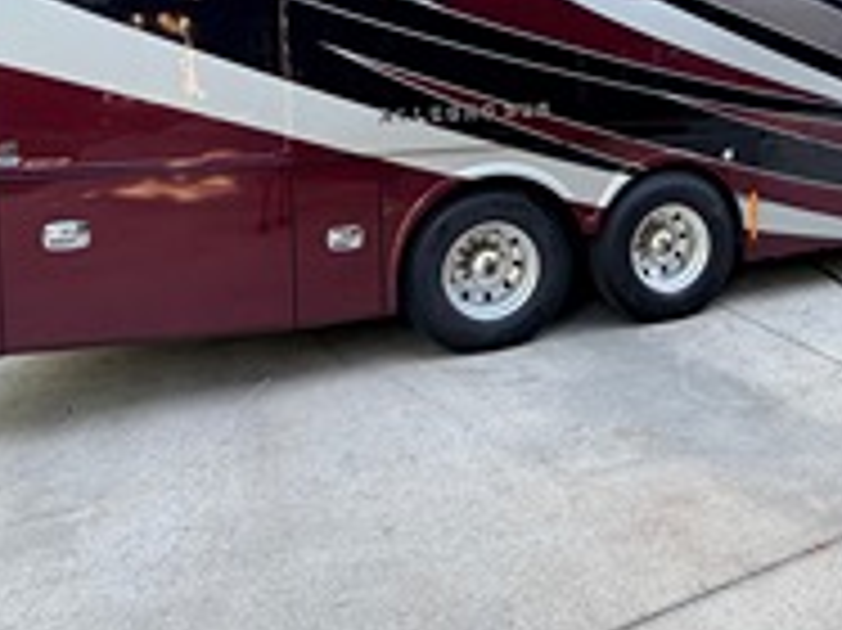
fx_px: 729
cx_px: 630
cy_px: 94
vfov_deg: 43.7
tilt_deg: -0.6
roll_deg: +3.5
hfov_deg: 57.0
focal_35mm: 30
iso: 125
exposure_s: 1/121
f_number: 2.2
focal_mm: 2.22
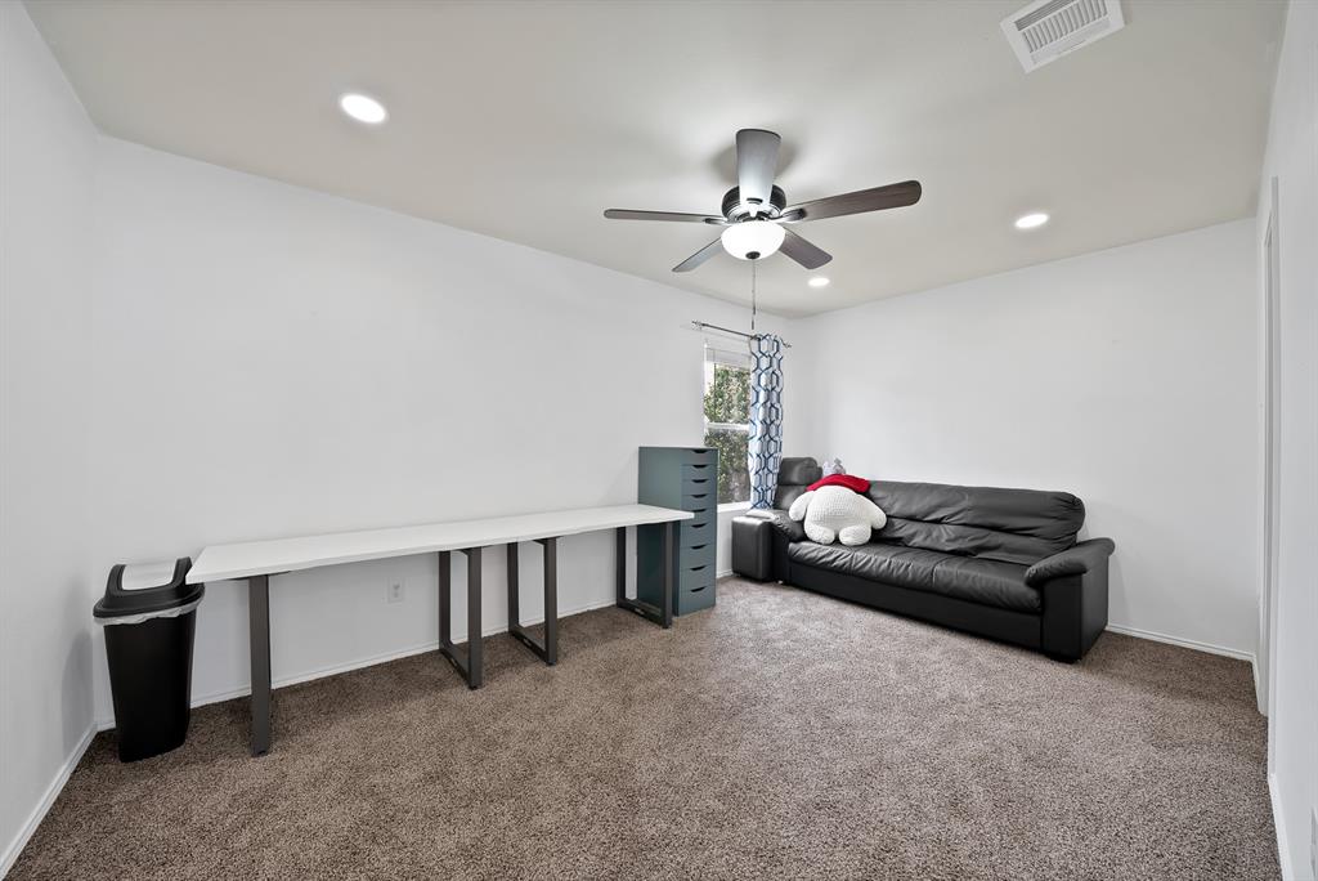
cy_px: 440
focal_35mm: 12
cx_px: 659
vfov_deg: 90.1
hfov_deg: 112.6
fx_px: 440
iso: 640
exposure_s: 1/5
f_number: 9
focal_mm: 12
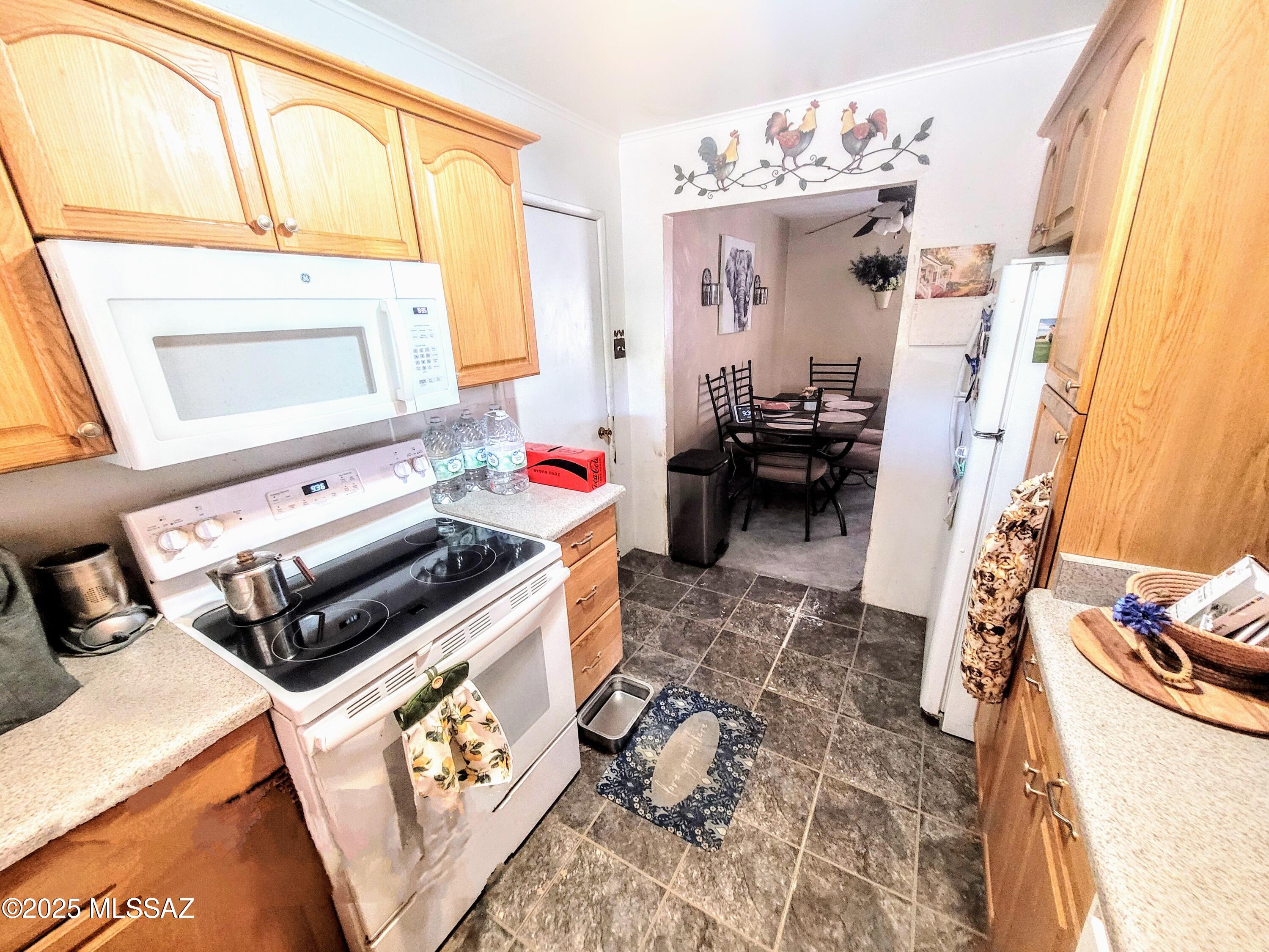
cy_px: 476
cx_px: 634
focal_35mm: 13
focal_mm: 1.74
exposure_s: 1/40
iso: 320
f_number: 2.2
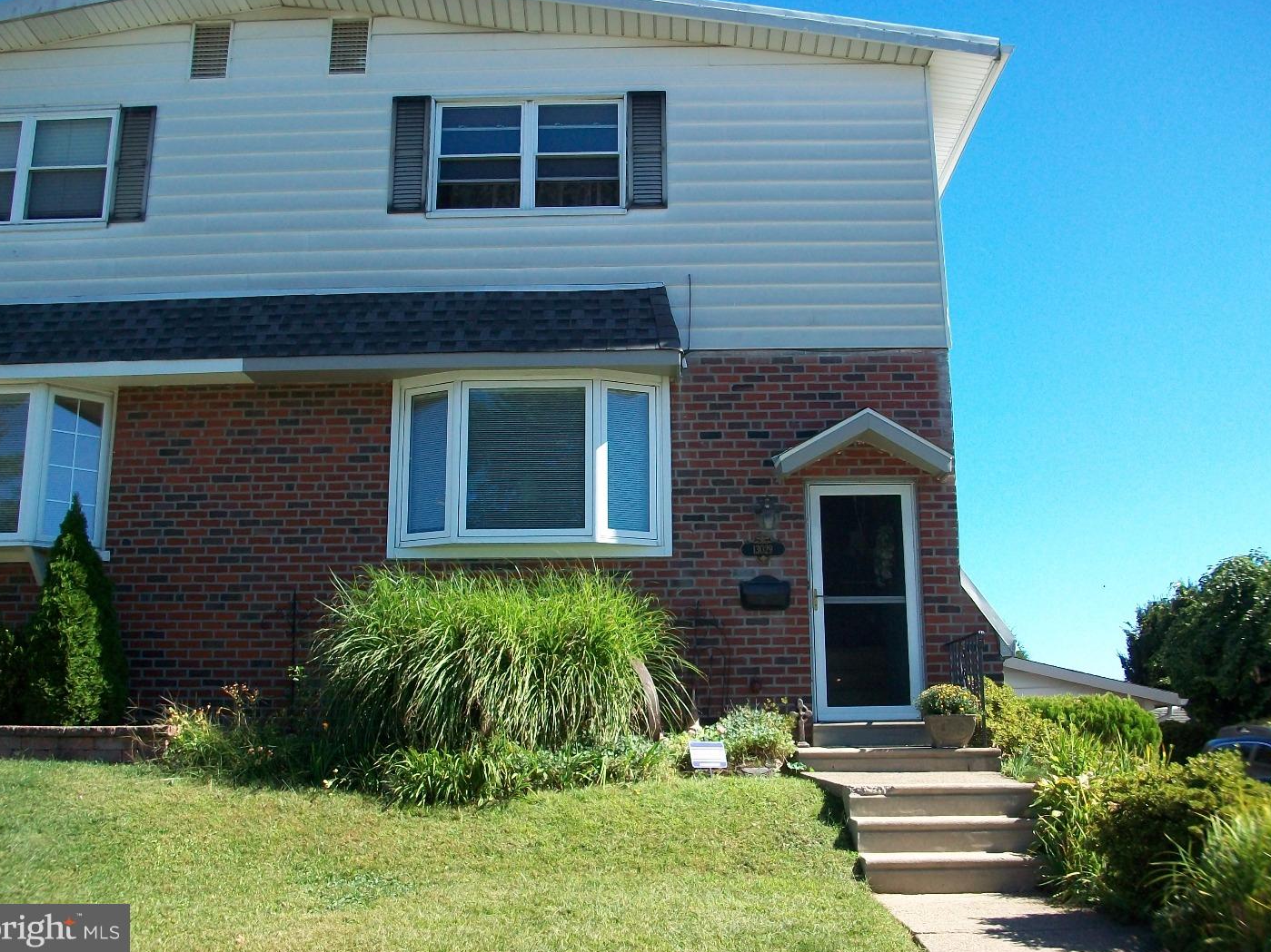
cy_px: 466
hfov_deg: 52.6
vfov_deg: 40.7
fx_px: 1285
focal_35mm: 35
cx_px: 625
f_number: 2.8
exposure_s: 1/640
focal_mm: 5.7
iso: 80
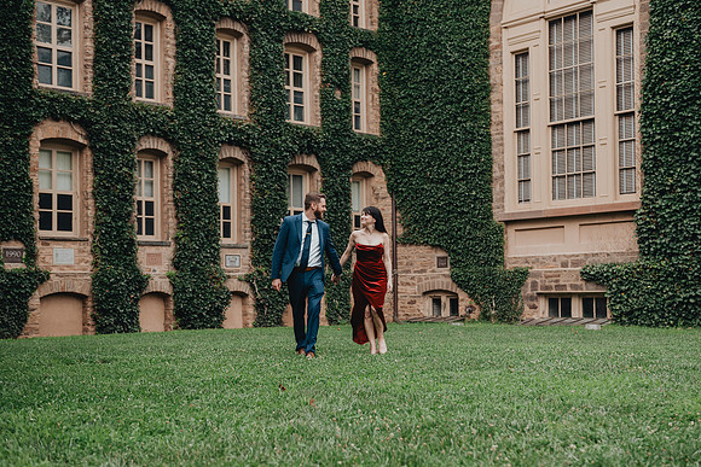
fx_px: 968
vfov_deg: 27.1
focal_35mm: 50
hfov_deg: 39.8
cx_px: 377
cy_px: 257
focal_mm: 42
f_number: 3.2
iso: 400
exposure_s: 1/400
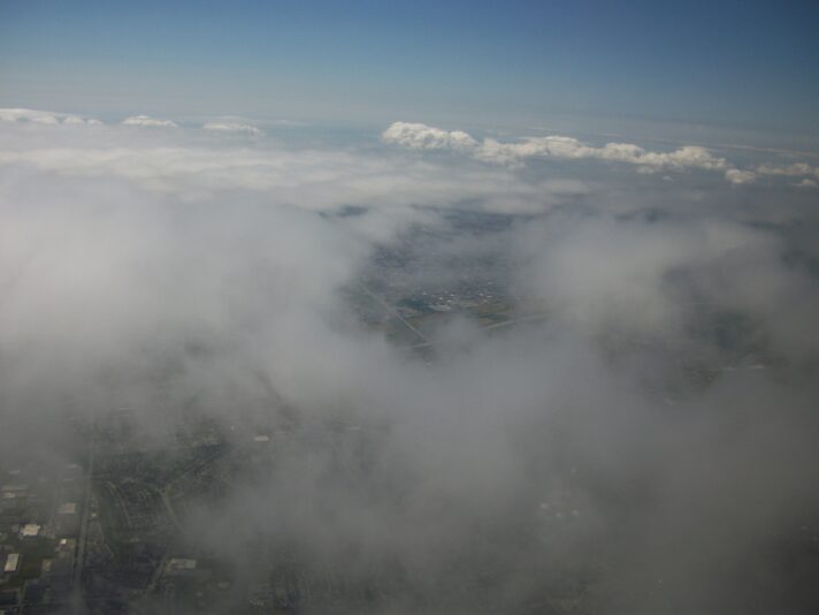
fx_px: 828
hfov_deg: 52.6
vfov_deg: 40.7
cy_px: 308
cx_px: 410
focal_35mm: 35
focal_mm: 6.3
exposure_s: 1/800
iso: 80
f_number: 3.1
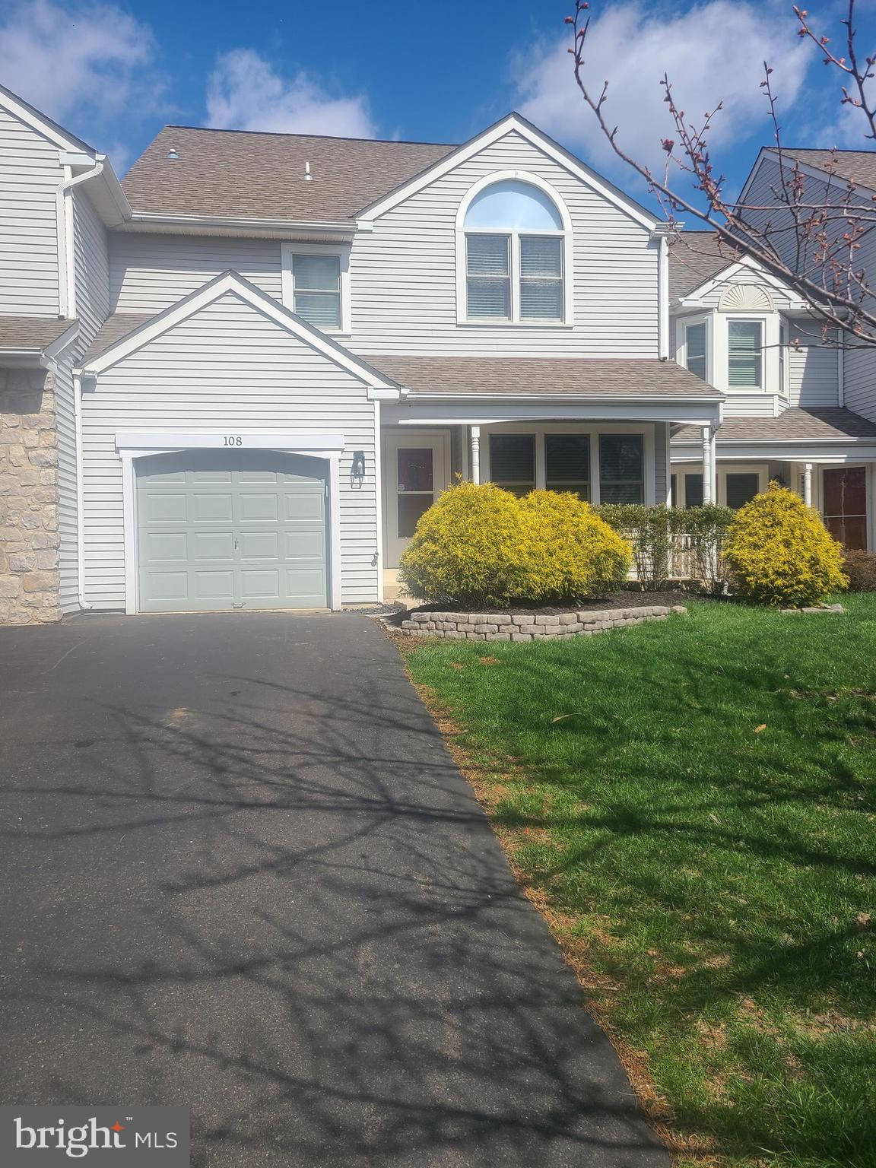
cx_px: 438
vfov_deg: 67.3
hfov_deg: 53.1
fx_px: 877
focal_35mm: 26
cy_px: 584
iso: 40
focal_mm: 5.4
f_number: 1.8
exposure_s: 1/2621
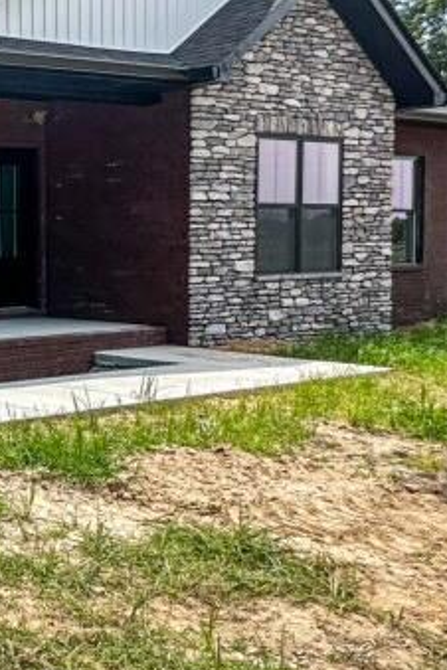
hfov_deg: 19.2
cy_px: 283
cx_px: -433
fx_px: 819
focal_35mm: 44
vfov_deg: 44.4
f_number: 2.2
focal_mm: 2.22
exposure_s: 1/1400
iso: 50
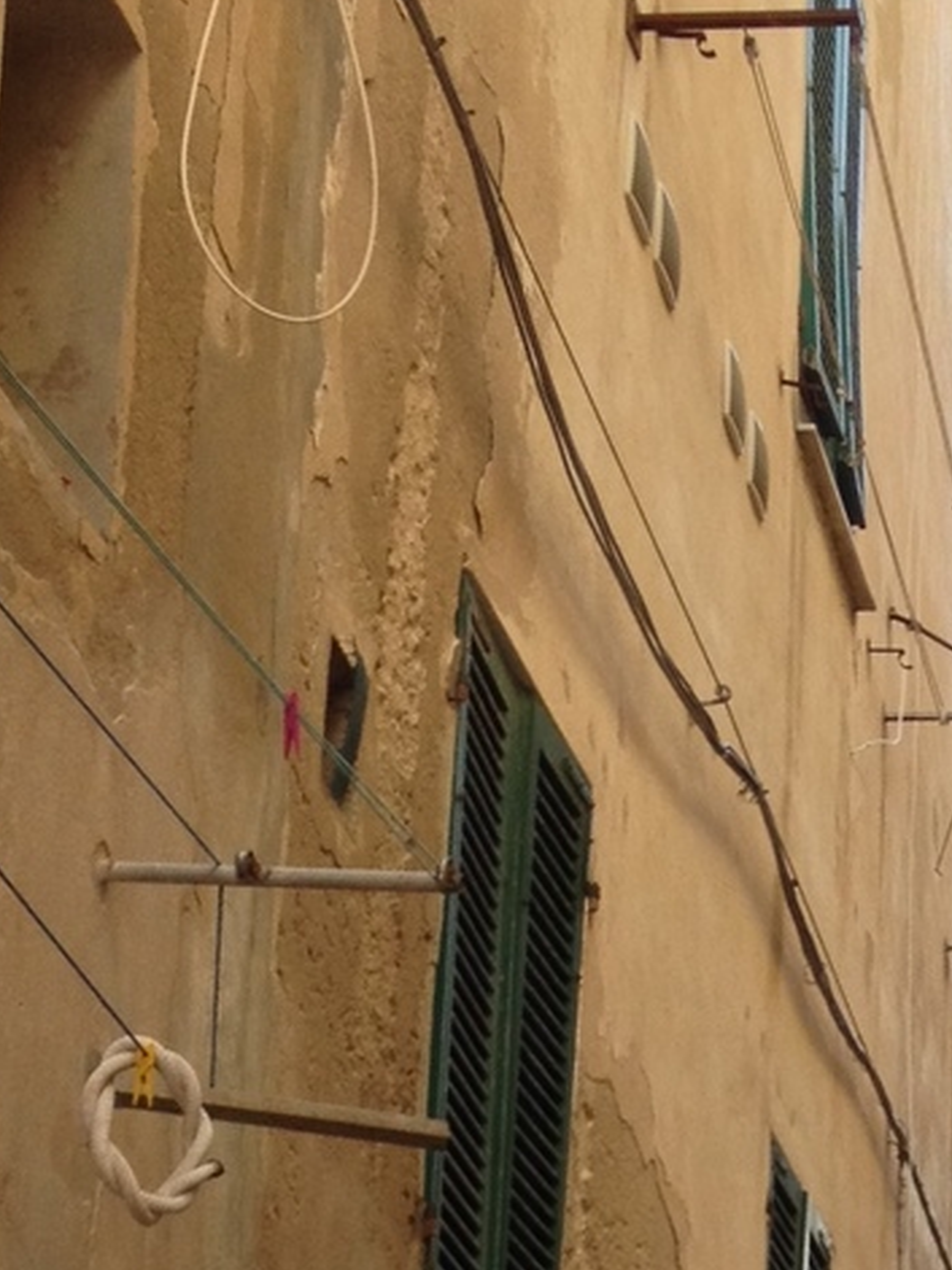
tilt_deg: +6.7
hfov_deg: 12.0
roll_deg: +0.8
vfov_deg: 15.6
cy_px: 1761
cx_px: 1276
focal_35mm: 119
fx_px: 4366
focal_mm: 4.28
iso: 50
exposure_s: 1/217
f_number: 2.4
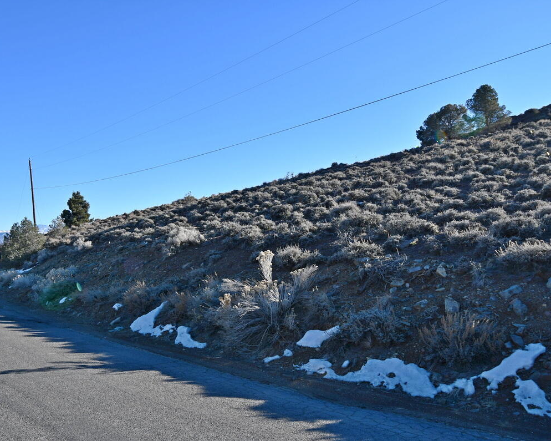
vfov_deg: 43.4
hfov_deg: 52.6
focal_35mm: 34
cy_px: 221
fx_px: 554
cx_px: 228
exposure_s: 1/250
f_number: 8
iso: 100
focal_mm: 20
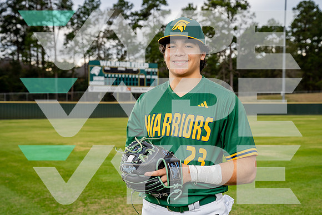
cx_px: 161
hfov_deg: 38.1
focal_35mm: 52
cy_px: 108
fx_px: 466
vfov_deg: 26.0
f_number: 5.6
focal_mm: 52
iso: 400
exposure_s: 1/250
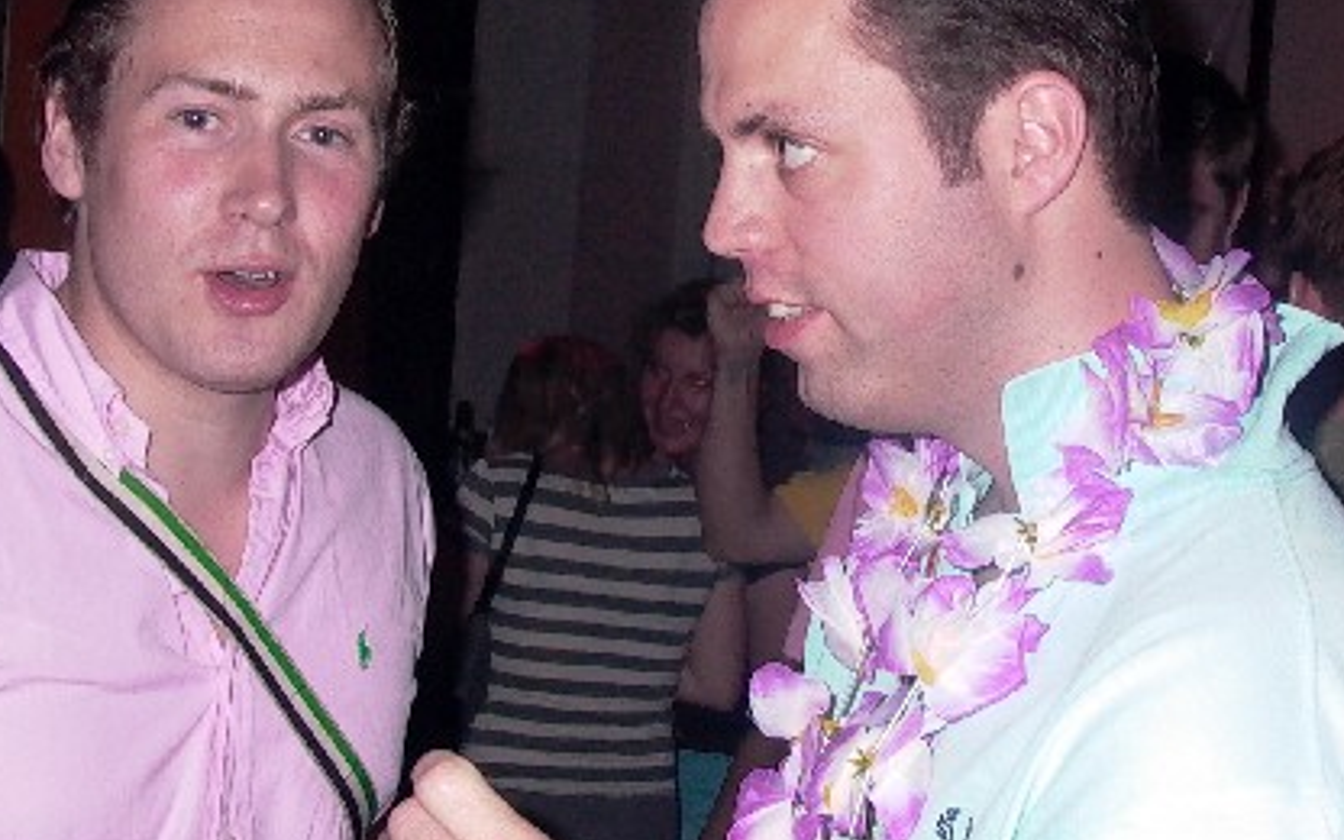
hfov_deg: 32.9
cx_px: 753
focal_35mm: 62
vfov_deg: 20.8
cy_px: 239
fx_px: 2271
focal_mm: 8.19
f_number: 2.13
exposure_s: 1/64.2
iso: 100
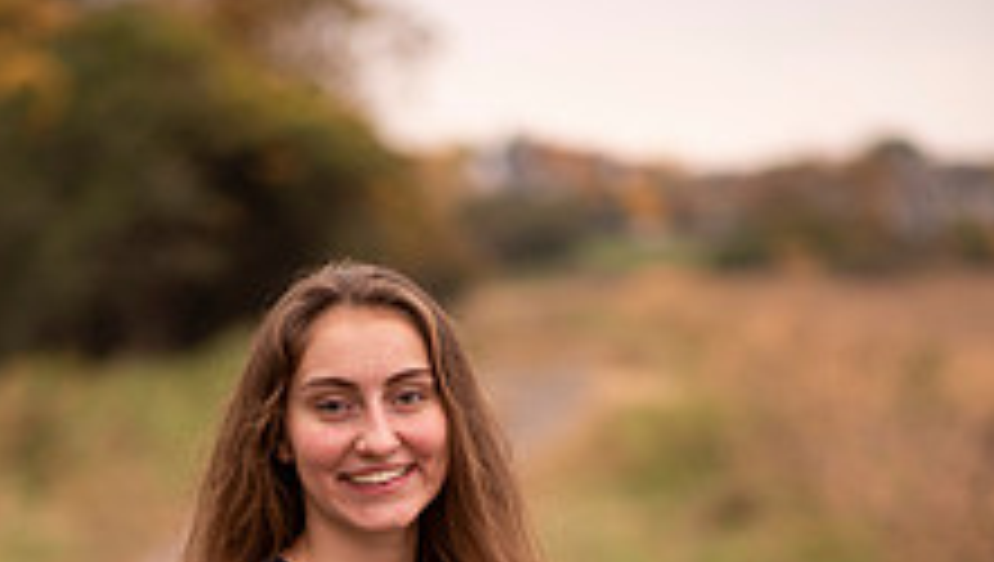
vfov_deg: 6.6
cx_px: 342
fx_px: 4777
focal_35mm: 181
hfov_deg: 11.9
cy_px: 895
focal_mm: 85
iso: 160
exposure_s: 1/250
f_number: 1.8
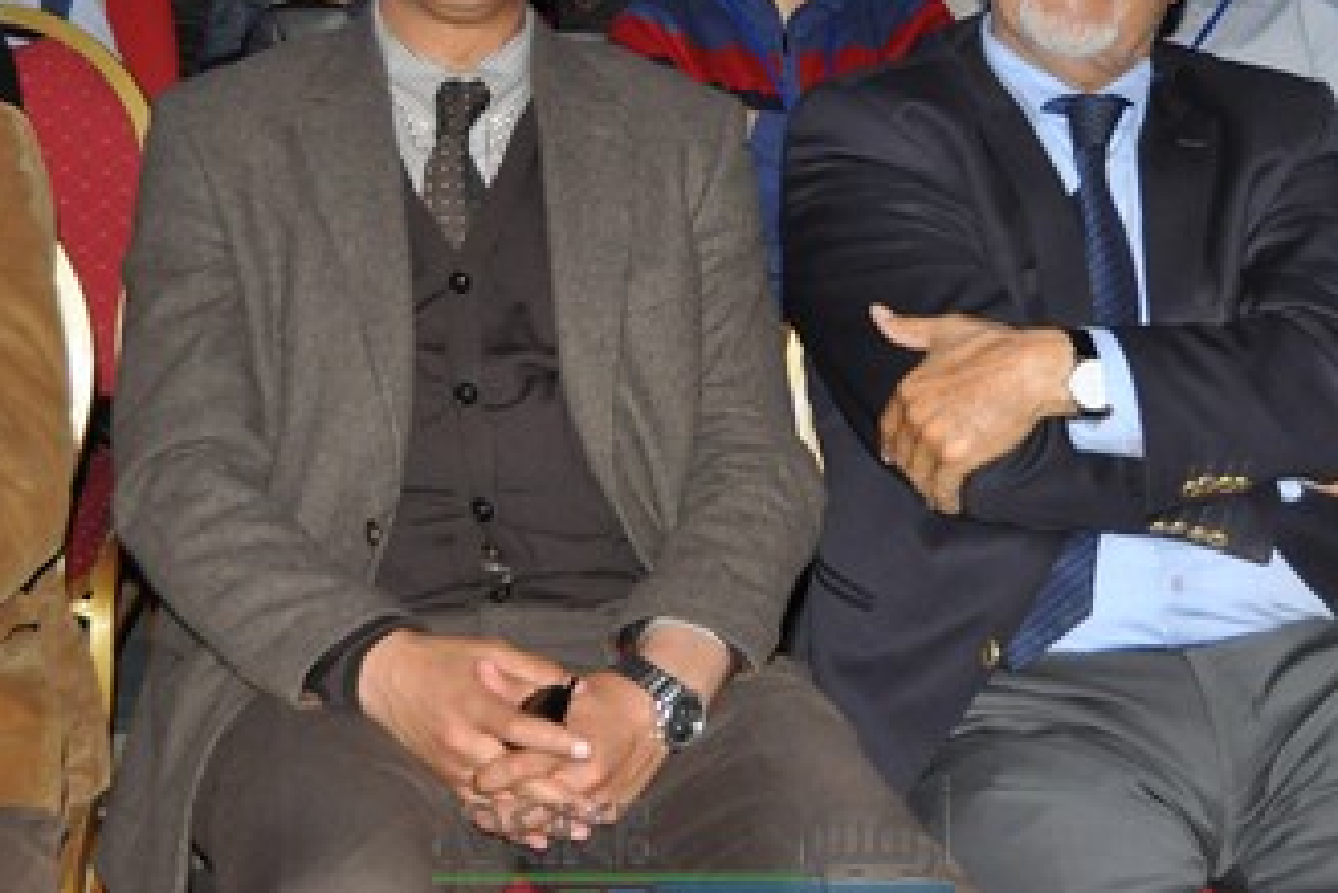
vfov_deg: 17.9
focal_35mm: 76
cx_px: 693
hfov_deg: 26.6
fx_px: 2826
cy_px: 255
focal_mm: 26
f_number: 4
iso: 800
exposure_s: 1/60
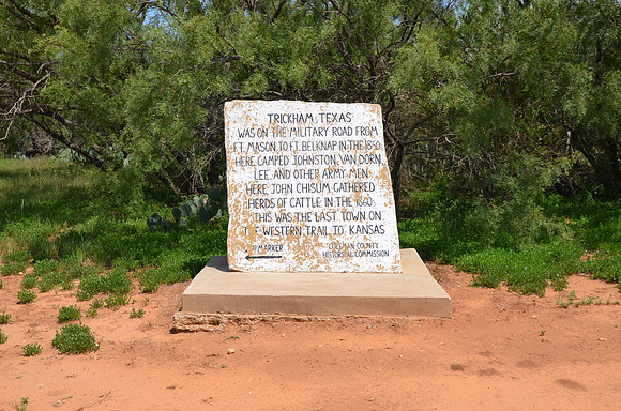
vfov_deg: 31.7
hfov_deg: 46.5
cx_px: 310
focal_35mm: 42
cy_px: 206
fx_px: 723
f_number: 9
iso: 100
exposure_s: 1/250
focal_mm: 28
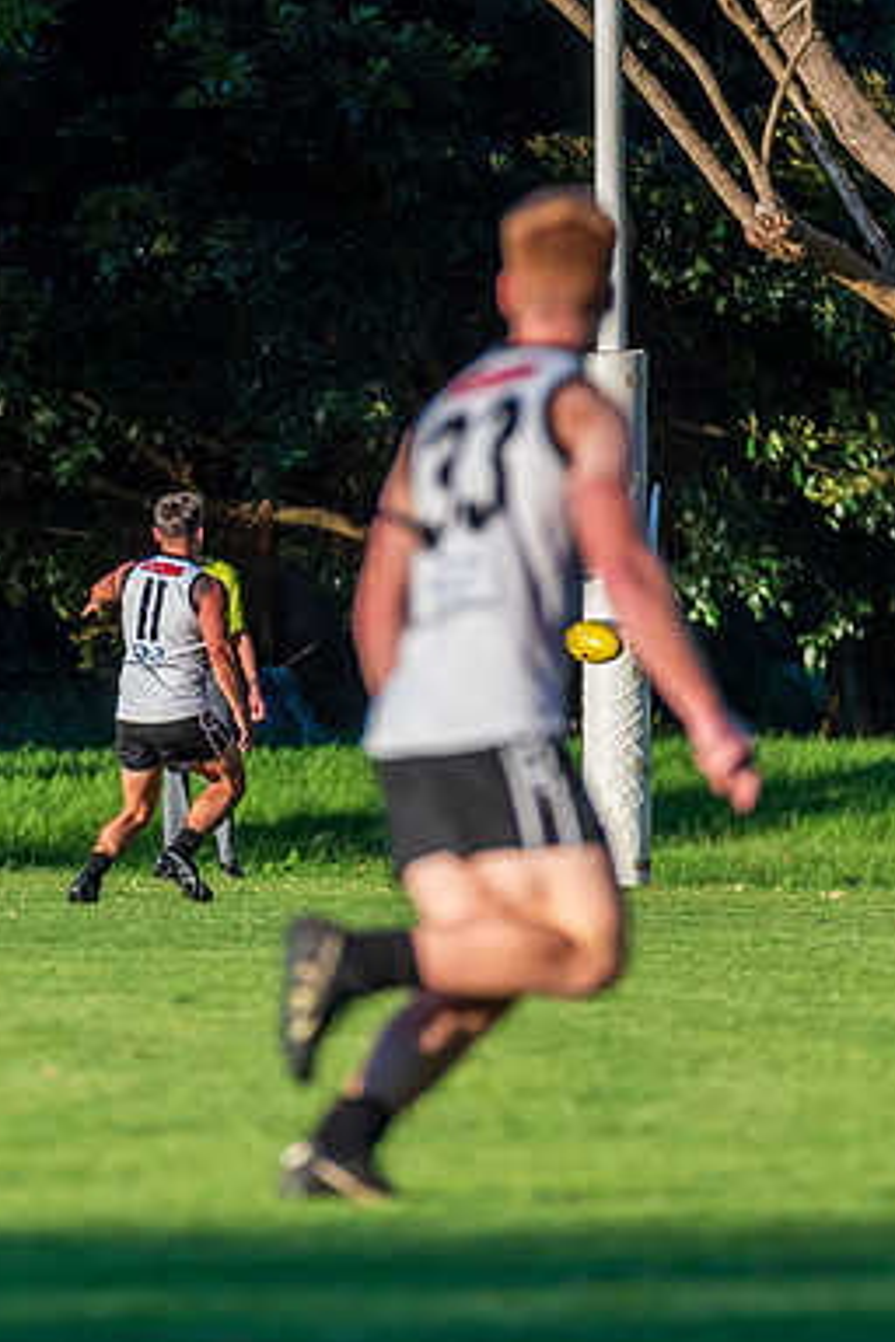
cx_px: 399
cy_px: 673
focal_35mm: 546
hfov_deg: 2.5
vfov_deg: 3.8
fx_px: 20360
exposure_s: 1/2500
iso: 1000
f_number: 6.3
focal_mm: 350
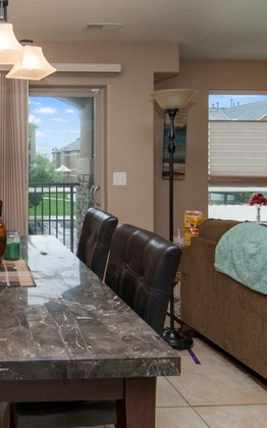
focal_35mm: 28
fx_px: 326
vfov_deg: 66.5
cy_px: 211
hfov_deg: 38.5
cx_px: -10
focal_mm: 12
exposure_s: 1/60
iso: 200
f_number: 5
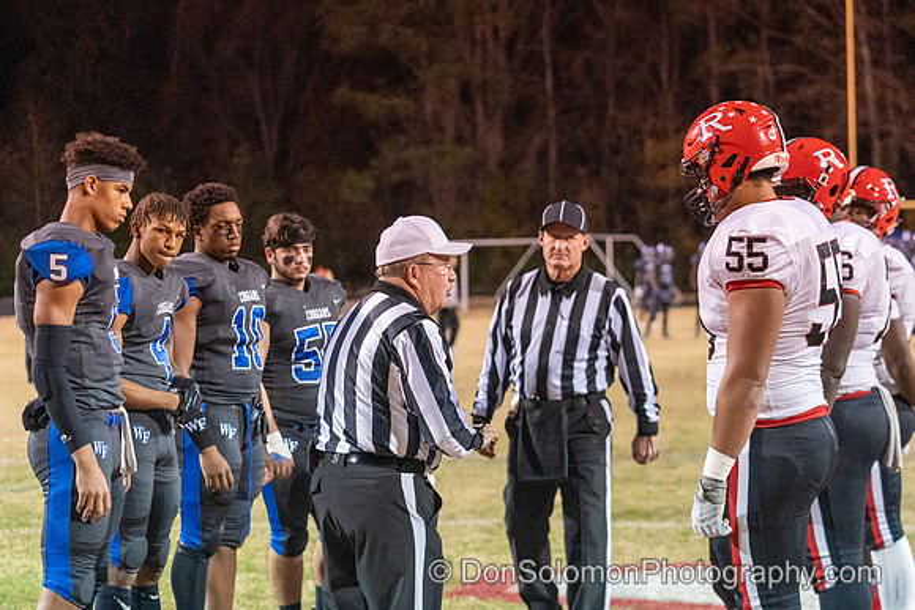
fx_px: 2024
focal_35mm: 80
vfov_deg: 17.1
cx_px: 502
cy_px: 263
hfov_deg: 25.5
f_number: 3.2
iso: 6400
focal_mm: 70
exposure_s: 1/400
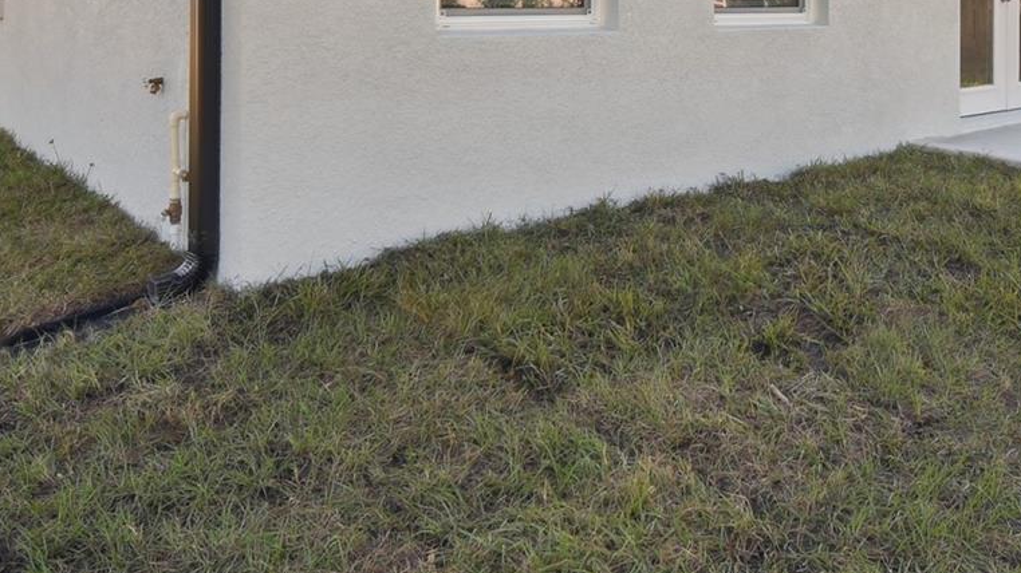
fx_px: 893
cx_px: 675
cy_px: -21
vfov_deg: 32.3
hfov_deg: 58.3
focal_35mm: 33
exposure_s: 1/60
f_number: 7.1
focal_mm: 10
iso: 100
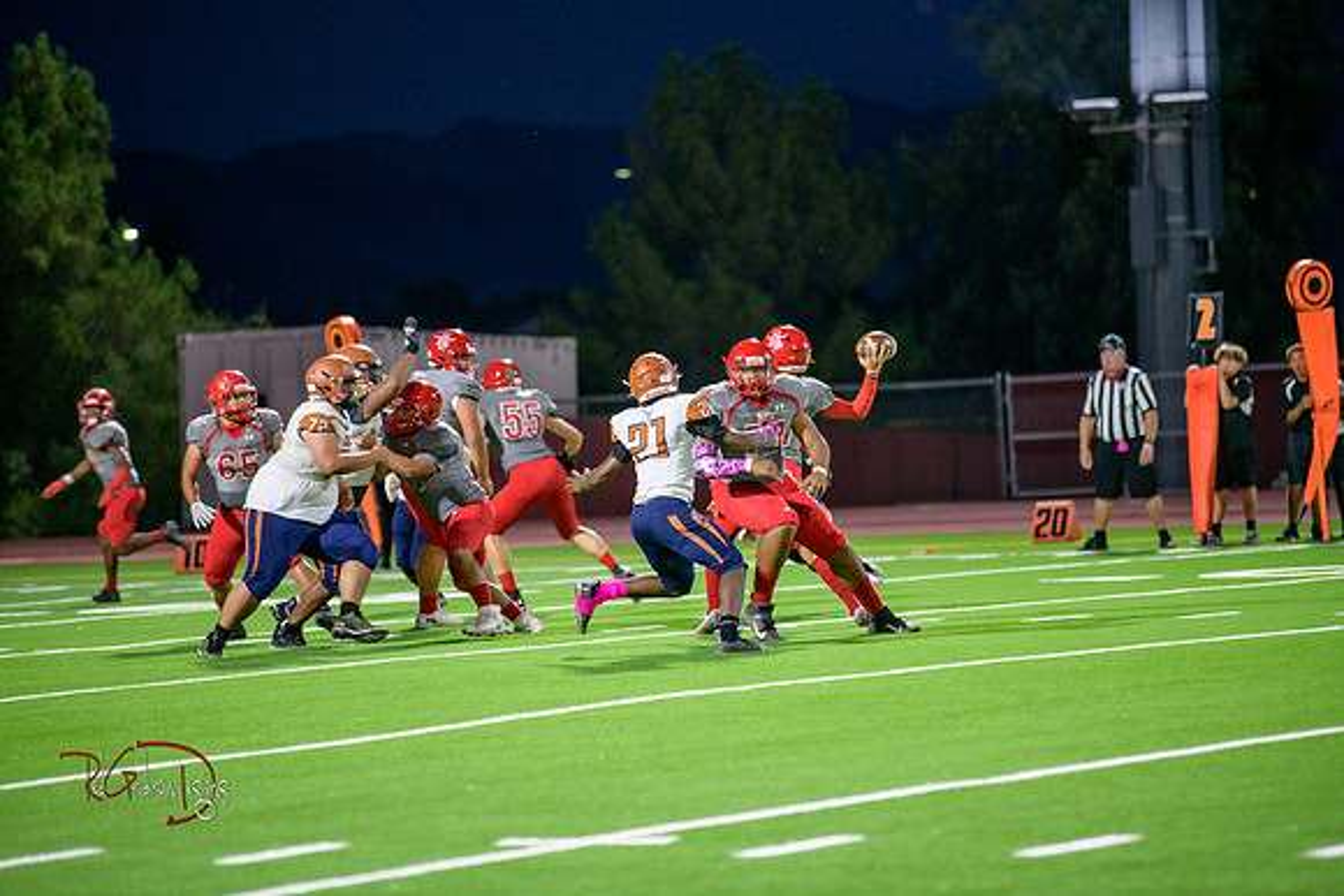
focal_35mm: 200
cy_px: 448
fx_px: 7468
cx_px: 672
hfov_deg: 10.3
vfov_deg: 6.9
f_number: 2.8
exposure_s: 1/250
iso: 1600
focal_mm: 200
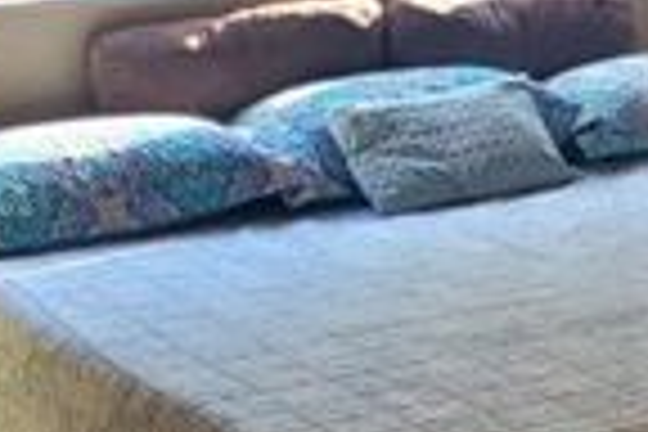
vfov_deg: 10.1
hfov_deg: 14.1
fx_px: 2376
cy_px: -220
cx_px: 1087
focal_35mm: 132
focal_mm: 5.4
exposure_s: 1/120
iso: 250
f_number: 1.8
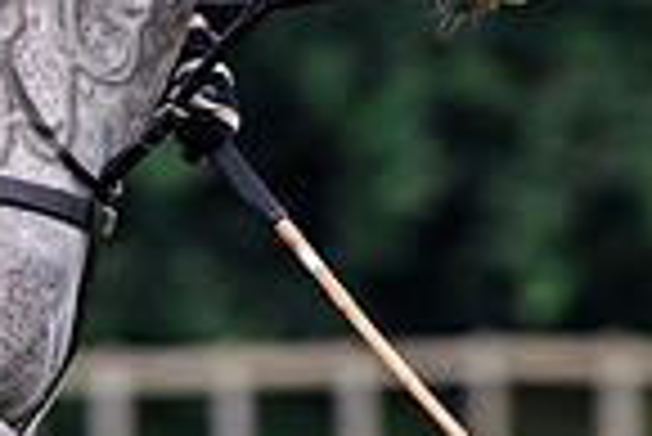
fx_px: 57922
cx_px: -361
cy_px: 315
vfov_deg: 0.4
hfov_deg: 0.6
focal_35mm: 3195
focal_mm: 500
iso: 400
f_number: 6.3
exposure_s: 1/640
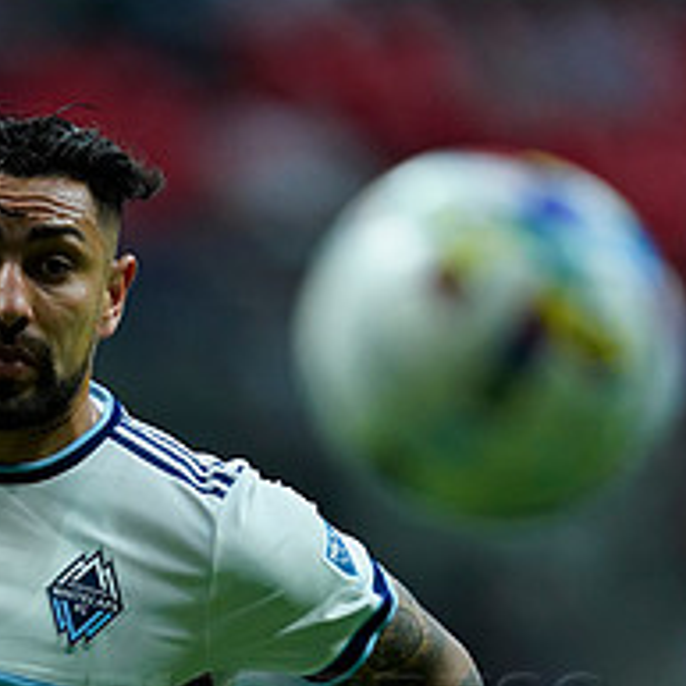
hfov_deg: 1.5
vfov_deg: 1.5
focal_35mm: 1191
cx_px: 192
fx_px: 26703
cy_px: 690
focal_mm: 600
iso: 5000
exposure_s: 1/2000
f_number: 4
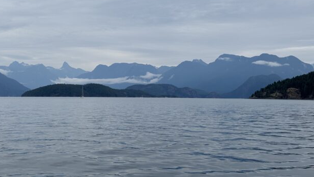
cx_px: 126
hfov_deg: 29.7
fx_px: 591
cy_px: 58
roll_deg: -1.7
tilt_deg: +4.1
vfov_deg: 17.0
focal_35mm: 71
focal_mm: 5.96
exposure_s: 1/2778
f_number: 1.6
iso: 40
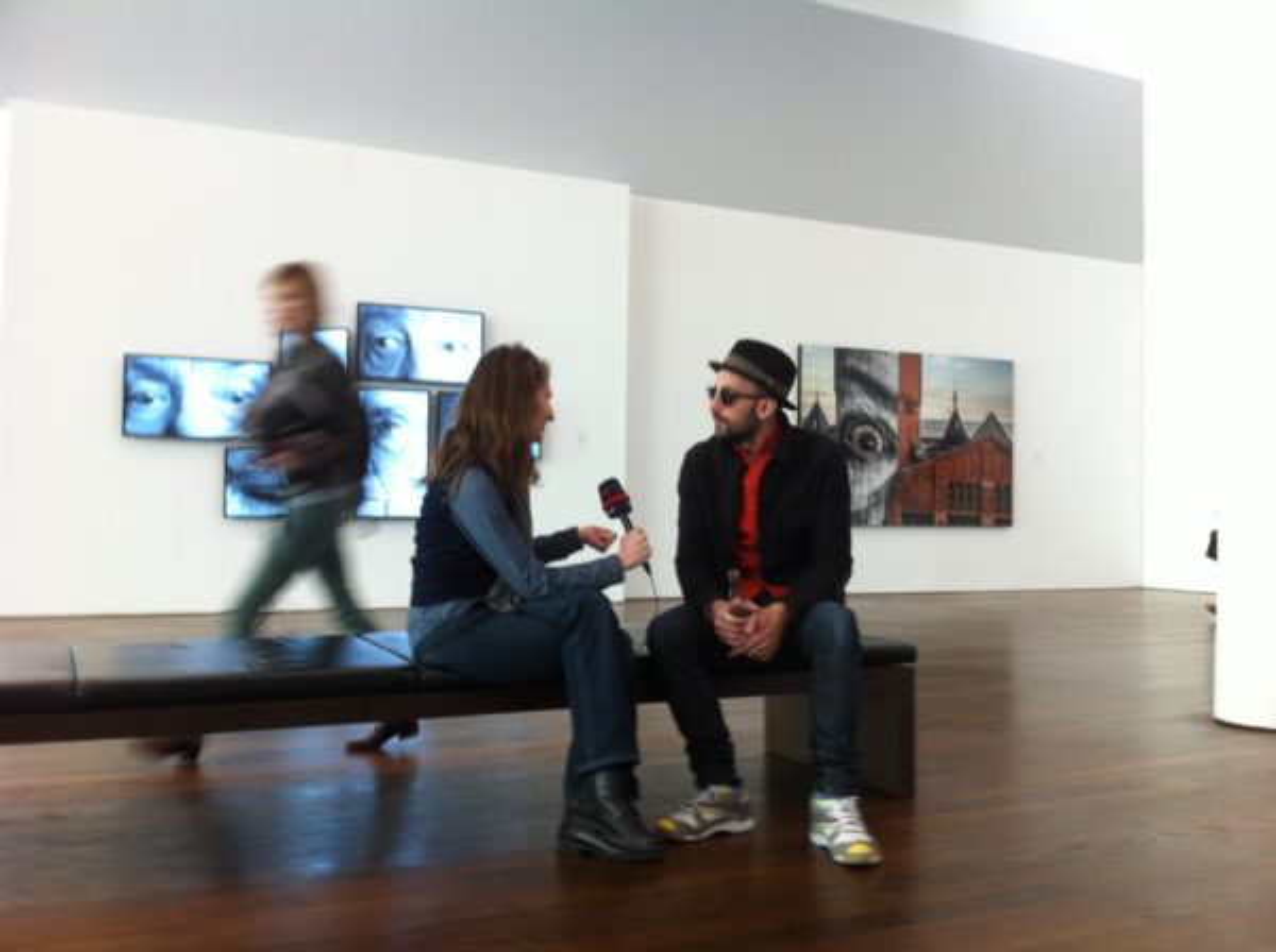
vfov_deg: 40.6
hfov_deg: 52.7
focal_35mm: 35
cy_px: 476
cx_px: 638
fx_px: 1288
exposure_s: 1/17
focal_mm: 3.85
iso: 80
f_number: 2.8
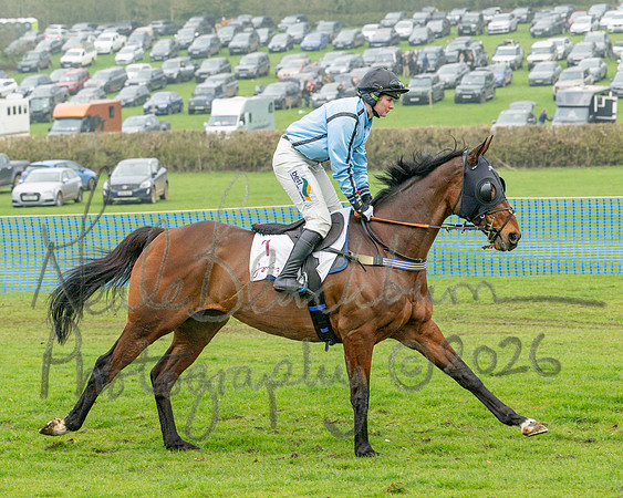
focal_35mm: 135
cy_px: 226
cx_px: 290
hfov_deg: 14.3
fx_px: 2490
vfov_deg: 11.4
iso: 400
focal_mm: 70
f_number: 4
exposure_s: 1/1250
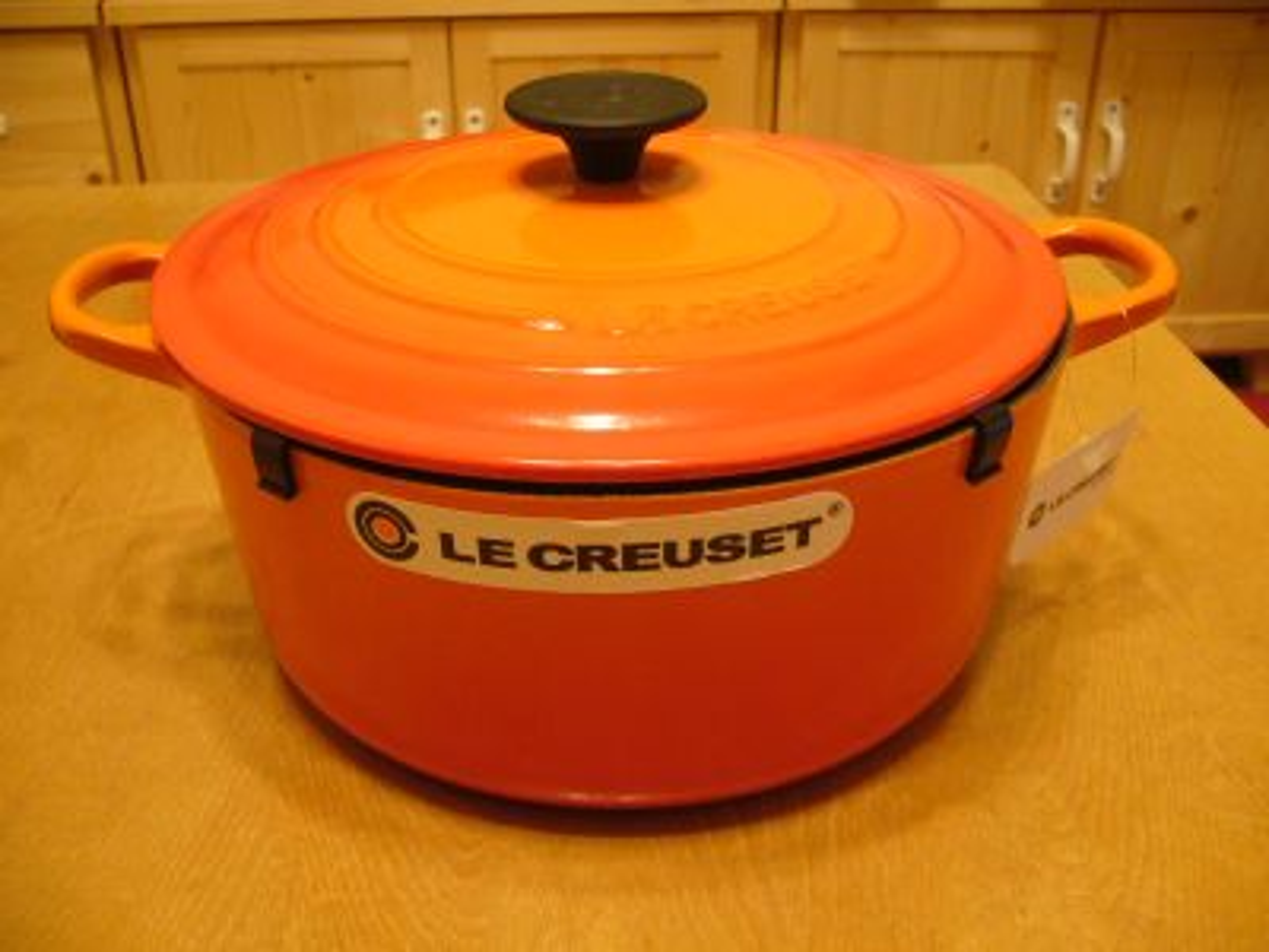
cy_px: 476
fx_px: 1283
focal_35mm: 35
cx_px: 634
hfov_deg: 52.6
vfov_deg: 40.7
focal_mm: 5.8
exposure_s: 1/13
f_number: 2.8
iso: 200
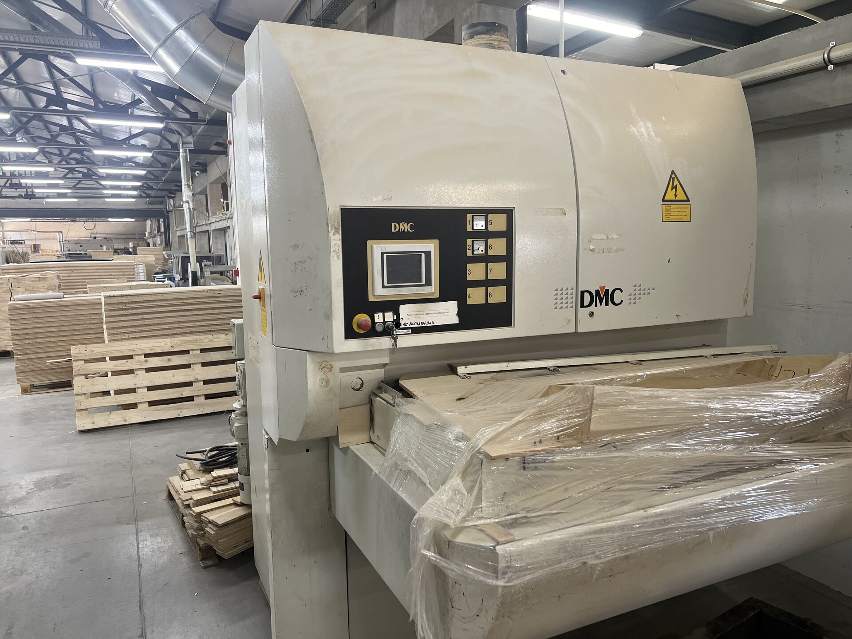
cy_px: 320
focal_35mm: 26
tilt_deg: -6.5
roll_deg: +1.0
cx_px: 426
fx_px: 640
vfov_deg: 53.1
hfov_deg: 67.3
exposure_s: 1/100
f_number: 1.5
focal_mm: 5.7
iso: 125
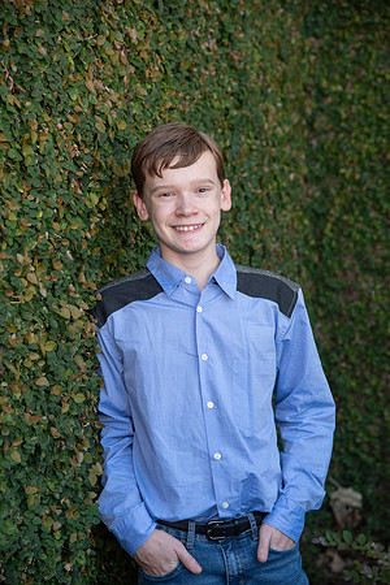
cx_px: 195
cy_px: 292
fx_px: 1592
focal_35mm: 98
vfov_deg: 20.8
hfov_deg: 14.0
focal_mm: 98
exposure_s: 1/250
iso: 640
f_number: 5
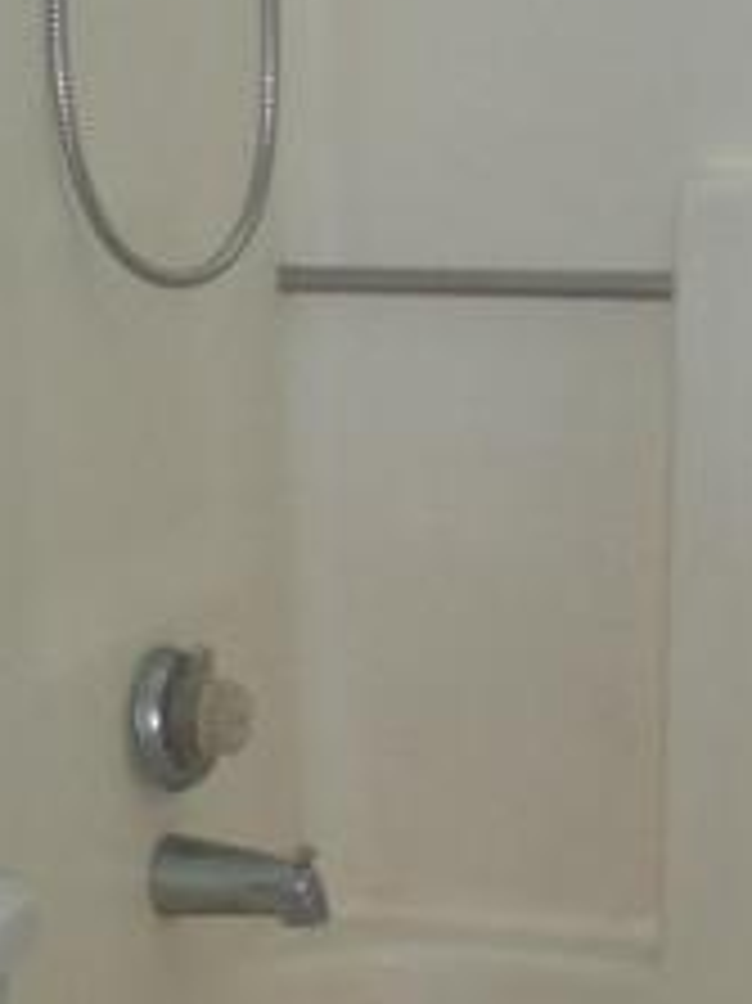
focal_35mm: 120
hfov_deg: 12.2
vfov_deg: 16.3
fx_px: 3479
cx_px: 23
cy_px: 792
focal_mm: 6.3
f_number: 3.1
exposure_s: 1/60
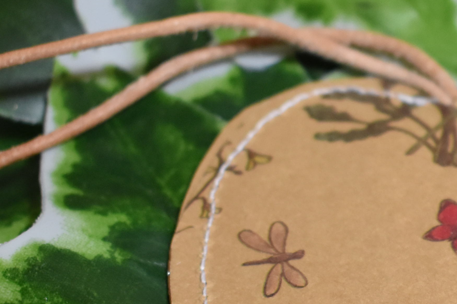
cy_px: 308
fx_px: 1701
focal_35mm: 134
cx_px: 517
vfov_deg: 10.2
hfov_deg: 14.9
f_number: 4
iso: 1100
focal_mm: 26
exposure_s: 1/125
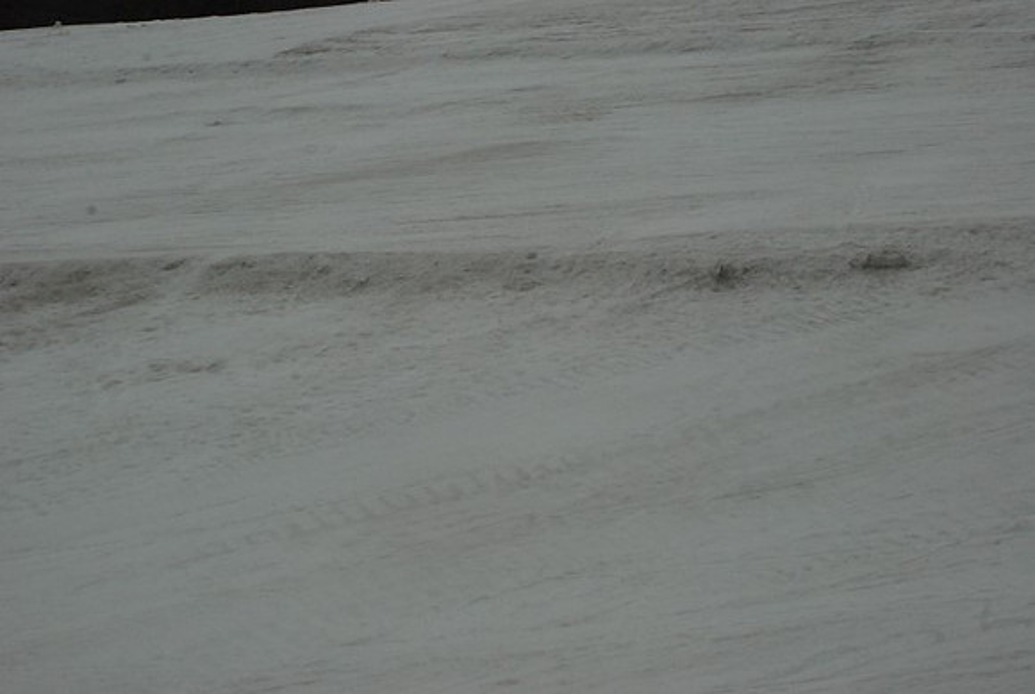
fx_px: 2246
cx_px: 518
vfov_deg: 17.6
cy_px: 347
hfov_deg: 25.9
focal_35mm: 78
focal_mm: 52
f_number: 13
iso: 1000
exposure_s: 1/200
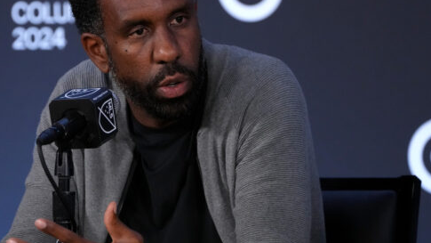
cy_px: 134
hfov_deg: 5.0
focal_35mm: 434
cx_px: 126
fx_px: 4961
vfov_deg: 2.8
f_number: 5.6
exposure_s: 1/200
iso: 4000
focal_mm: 268
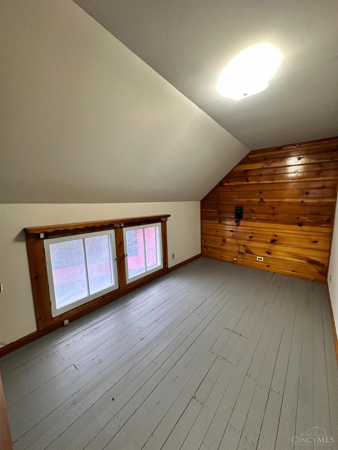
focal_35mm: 14
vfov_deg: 102.1
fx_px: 182
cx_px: 169
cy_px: 225
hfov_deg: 85.7
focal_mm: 2.22
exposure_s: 1/60
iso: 200
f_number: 2.2
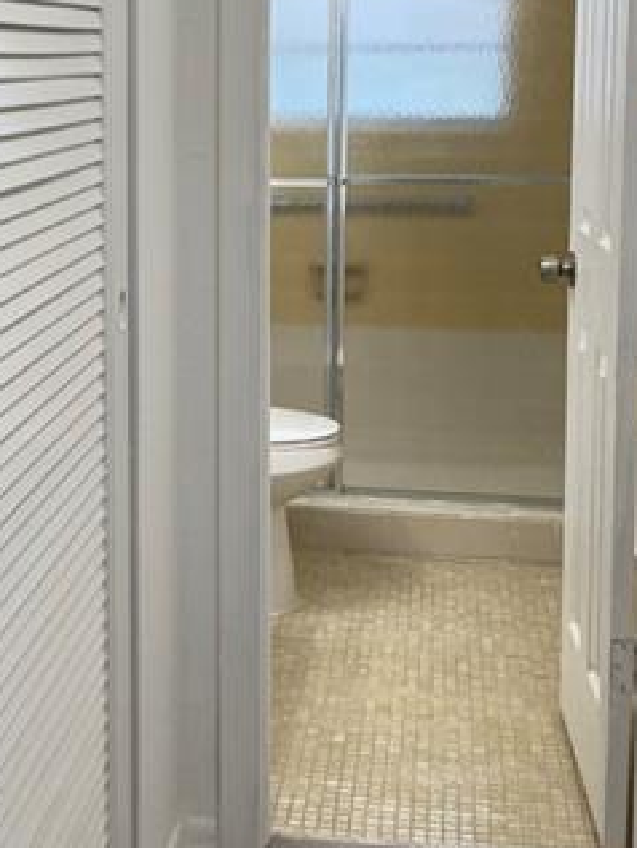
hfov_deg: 23.1
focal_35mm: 63
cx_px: 155
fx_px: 1545
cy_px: 227
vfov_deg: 30.3
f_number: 1.8
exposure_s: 1/120
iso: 100
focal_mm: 4.25
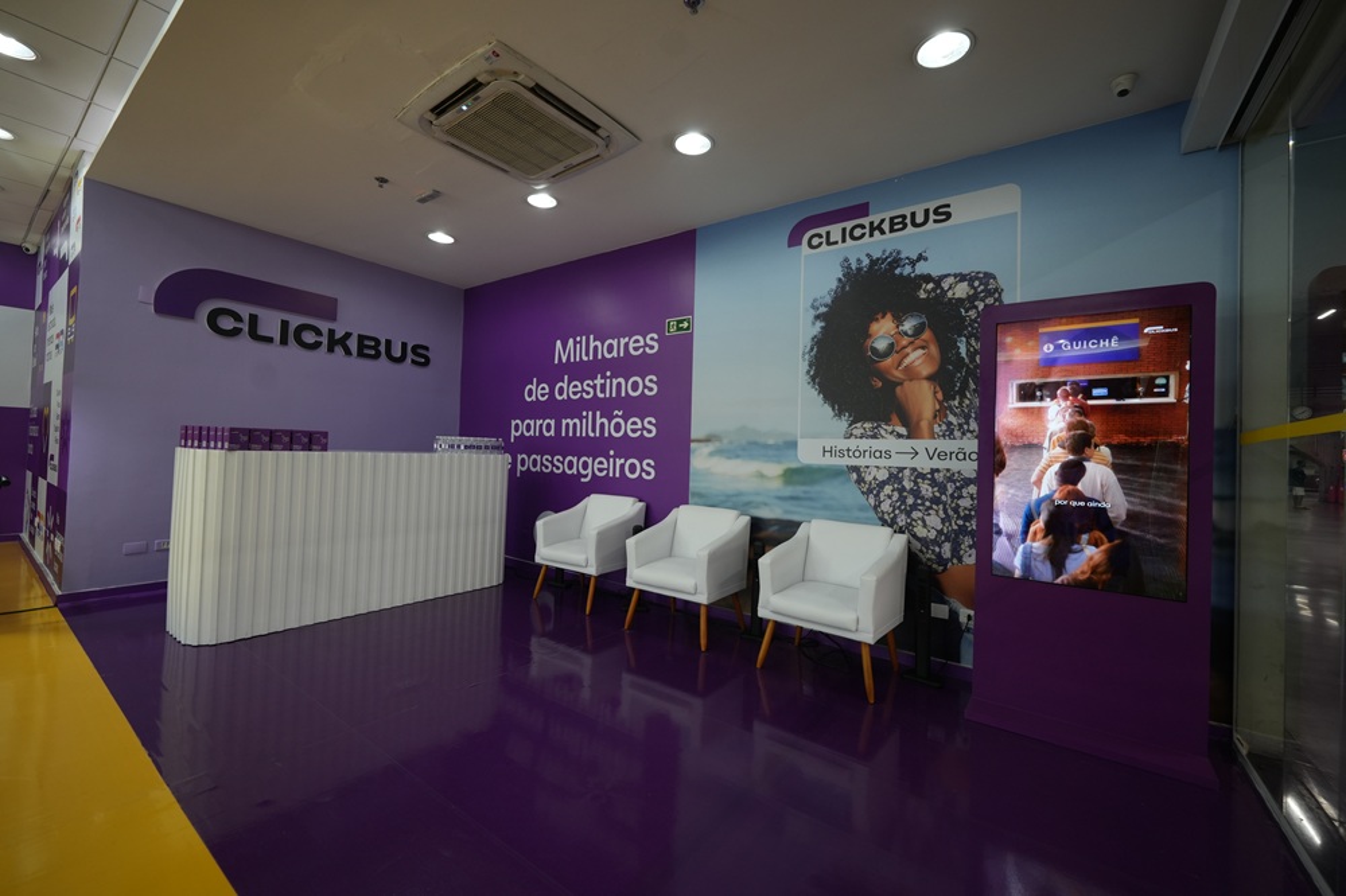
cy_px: 448
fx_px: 523
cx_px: 673
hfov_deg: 104.3
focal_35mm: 14
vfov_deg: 81.2
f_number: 4
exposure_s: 1/80
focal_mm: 14
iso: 800
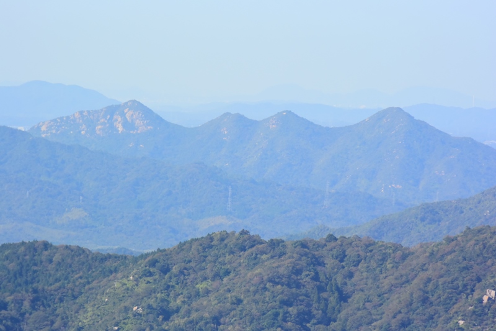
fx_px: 4463
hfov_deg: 6.4
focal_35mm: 324
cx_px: 248
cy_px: 166
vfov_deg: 4.2
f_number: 8
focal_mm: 120
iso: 400
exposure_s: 1/500
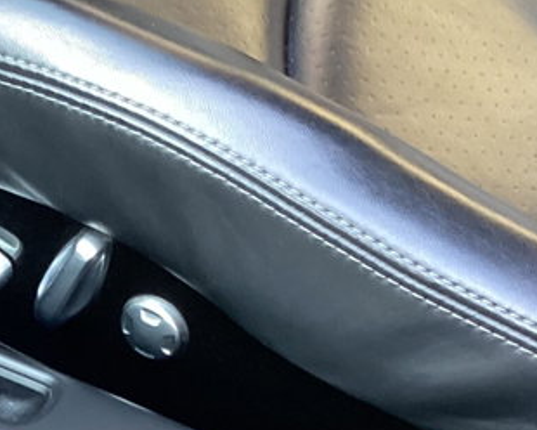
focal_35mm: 100
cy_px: 470
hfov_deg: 18.4
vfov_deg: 15.0
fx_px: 1589
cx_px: -59
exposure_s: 1/60
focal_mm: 3.3
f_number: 2.4
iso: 160
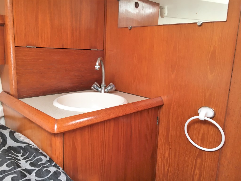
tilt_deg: -11.5
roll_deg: -0.9
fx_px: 202
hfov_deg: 61.7
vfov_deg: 48.2
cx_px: 120
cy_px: 90
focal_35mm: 29
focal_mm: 4.15
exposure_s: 1/33
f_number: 2.2
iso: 64
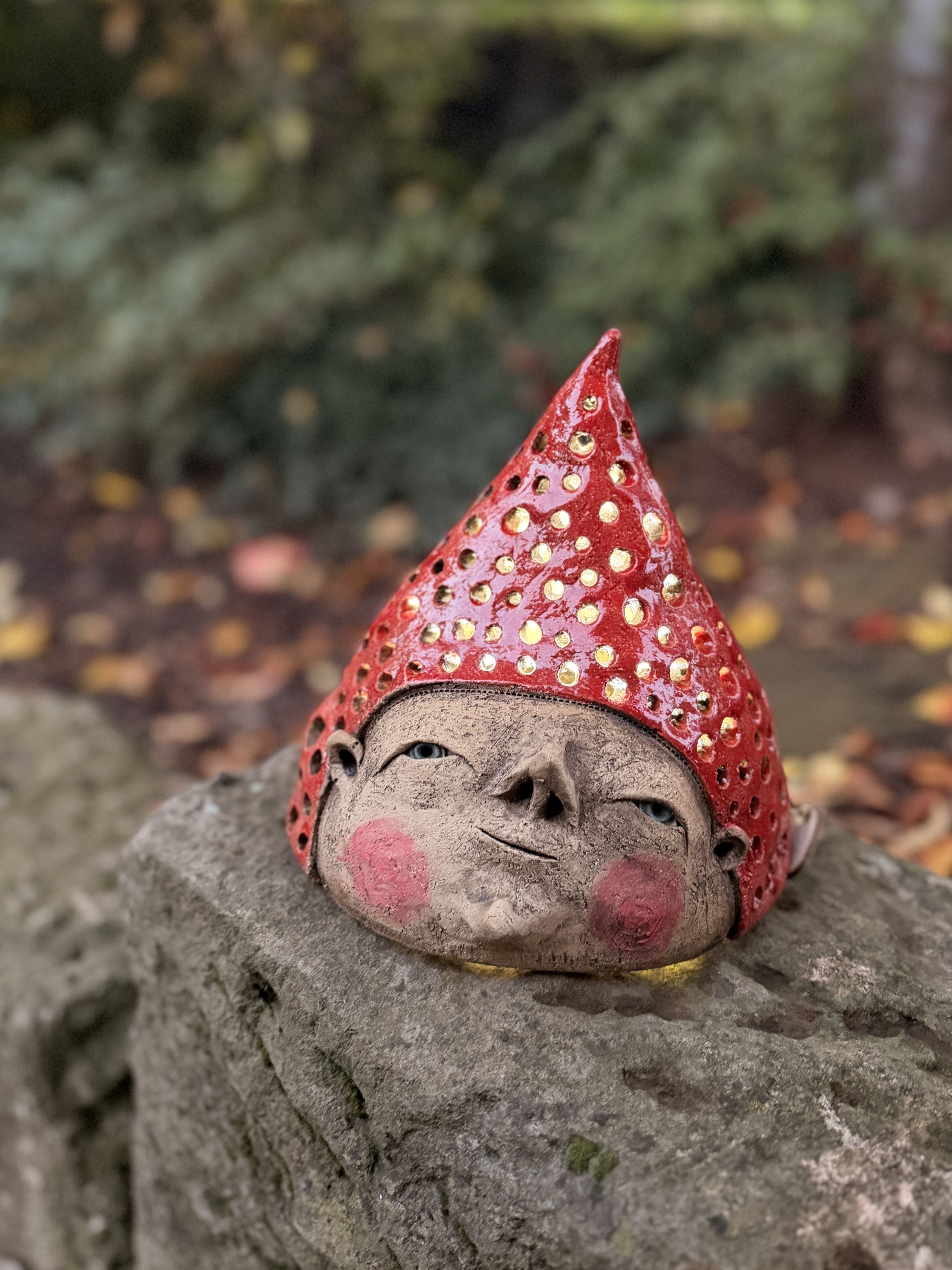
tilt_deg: -20.9
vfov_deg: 63.3
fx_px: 1027
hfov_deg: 49.7
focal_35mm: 28
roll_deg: -7.1
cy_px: 571
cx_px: 498
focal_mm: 6.76
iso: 800
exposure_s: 1/50
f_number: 1.78
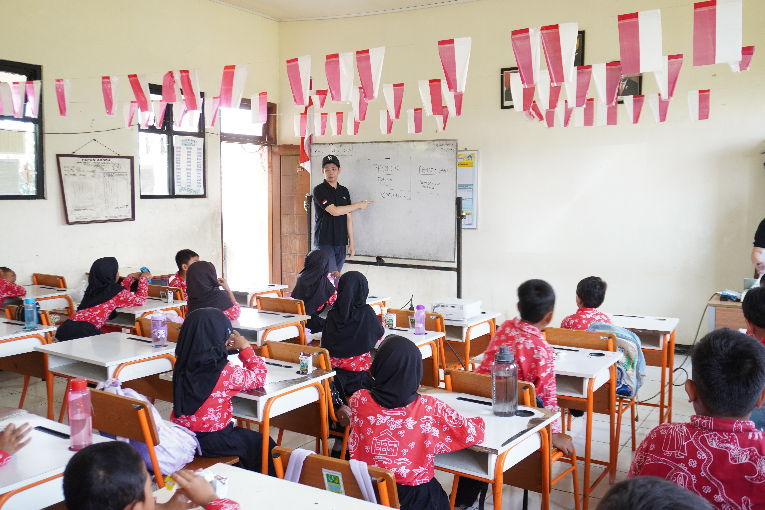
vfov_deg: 38.4
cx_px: 382
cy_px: 255
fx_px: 733
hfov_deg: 55.1
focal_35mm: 34
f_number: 4.5
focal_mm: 23
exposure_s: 1/25
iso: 400
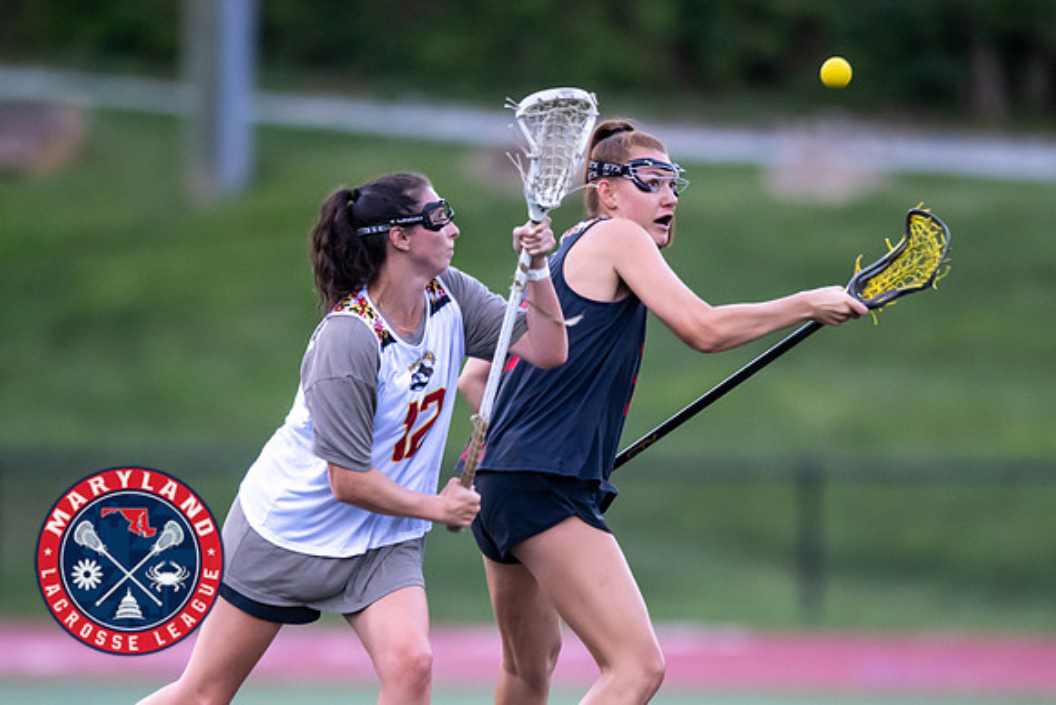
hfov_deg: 2.9
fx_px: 21040
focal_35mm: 717
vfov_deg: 1.9
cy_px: 579
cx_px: 570
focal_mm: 400
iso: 3600
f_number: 2.8
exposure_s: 1/1000
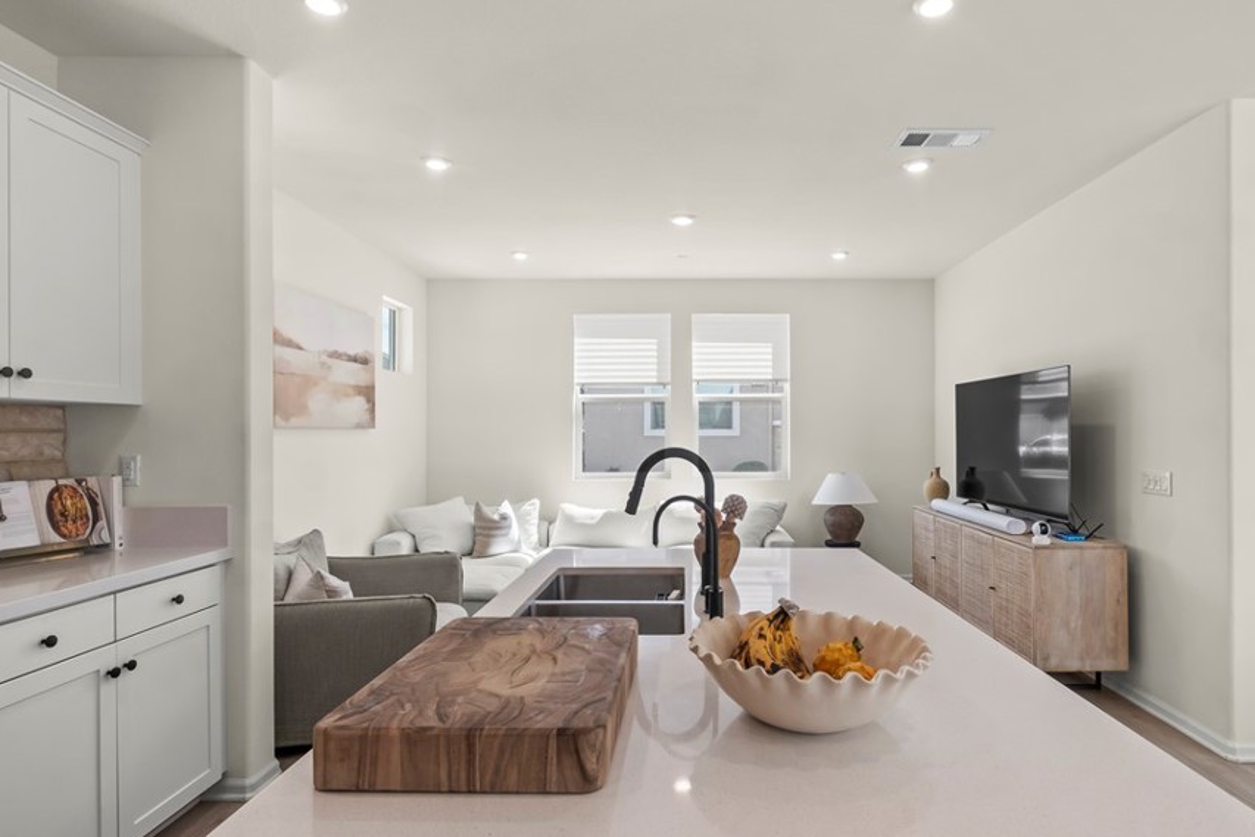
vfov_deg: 67.4
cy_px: 427
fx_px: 628
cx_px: 649
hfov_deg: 90.0
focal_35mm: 18
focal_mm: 10
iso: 250
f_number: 9
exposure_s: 1/9
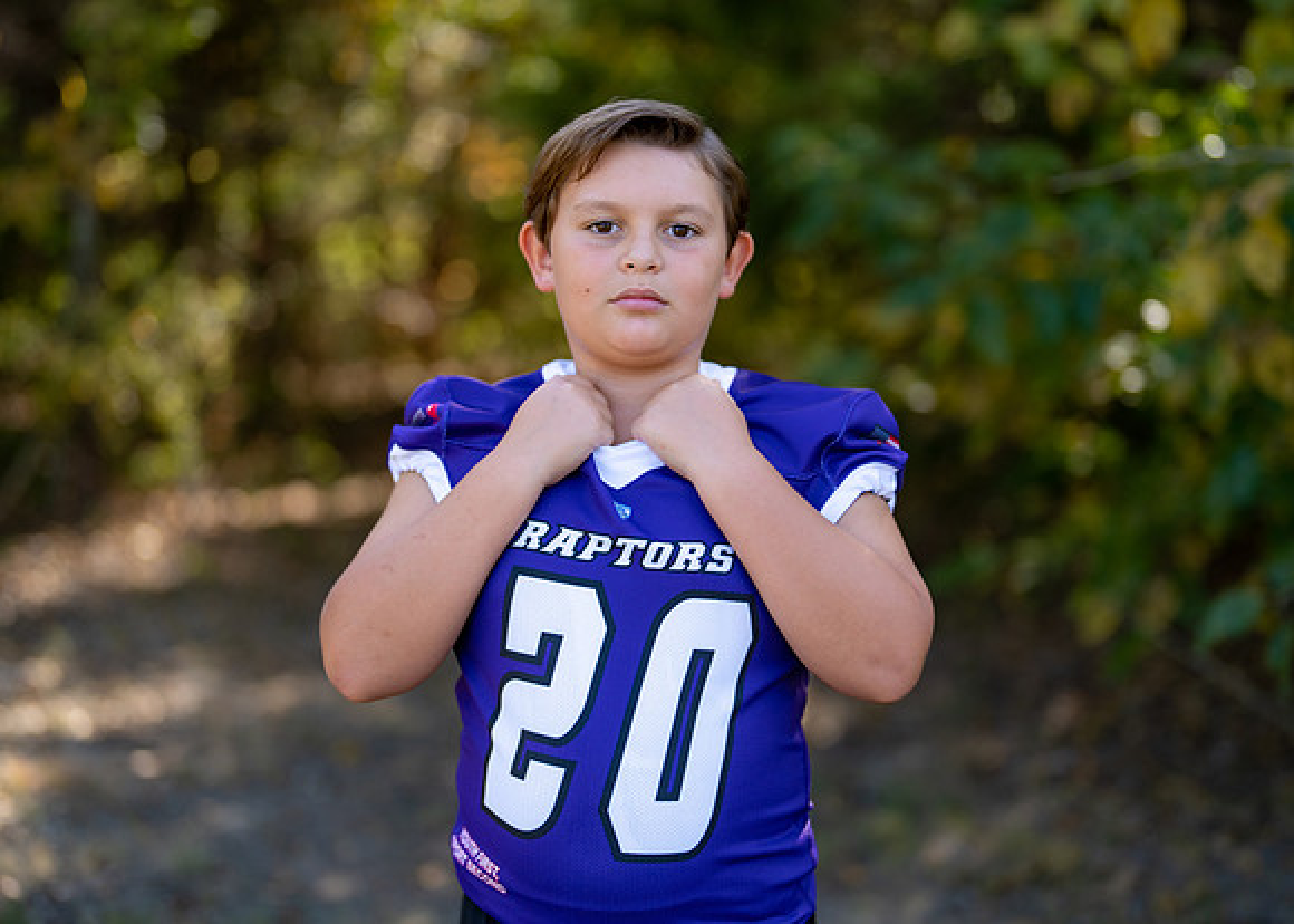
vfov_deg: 25.0
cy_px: 461
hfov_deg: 34.4
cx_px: 705
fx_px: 2086
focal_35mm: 57
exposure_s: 1/2000
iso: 100
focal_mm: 50
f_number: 1.2
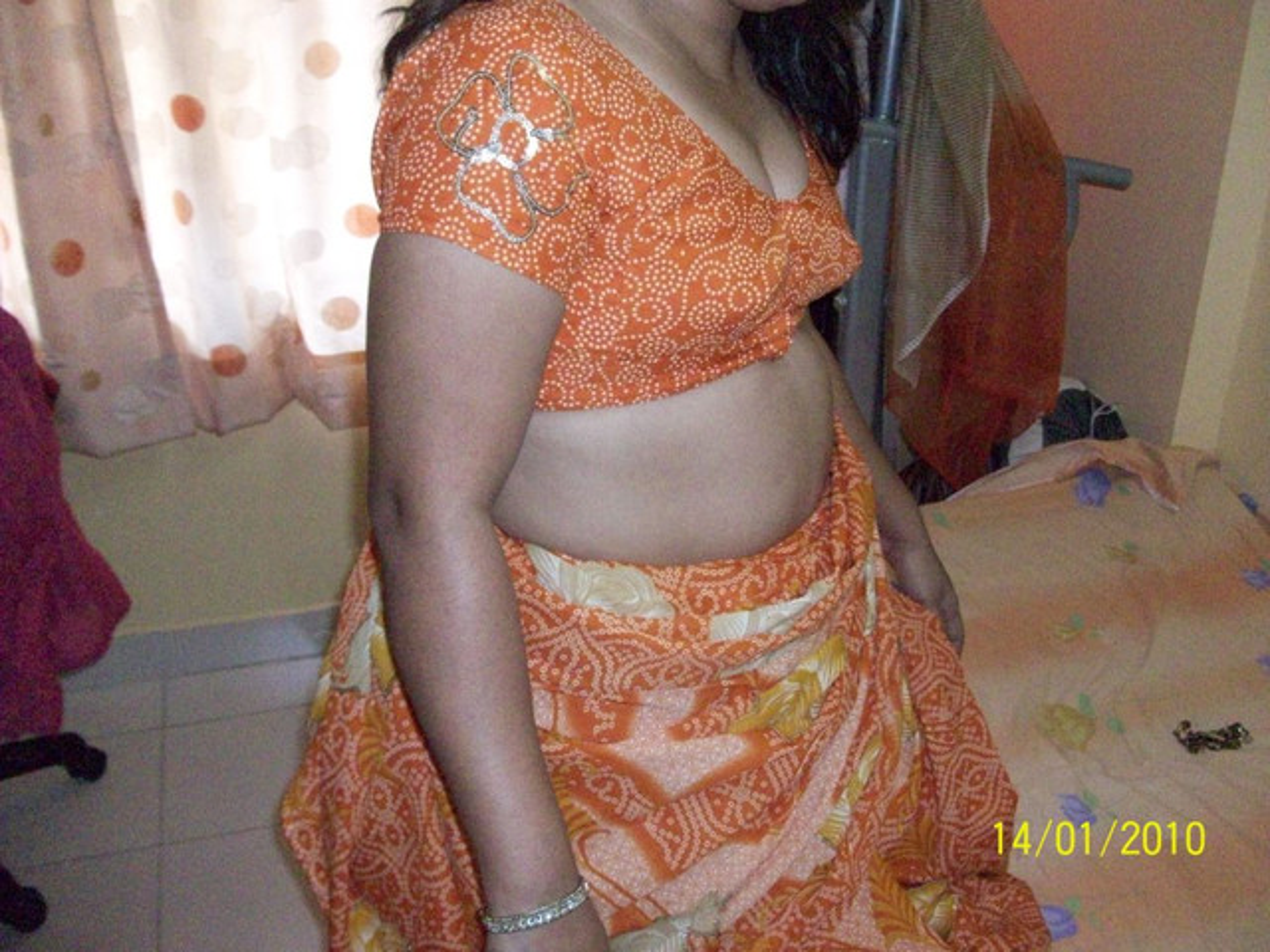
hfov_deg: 54.0
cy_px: 476
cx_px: 635
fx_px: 1247
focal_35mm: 34
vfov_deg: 41.8
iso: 800
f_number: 2.8
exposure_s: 1/128
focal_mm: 5.7
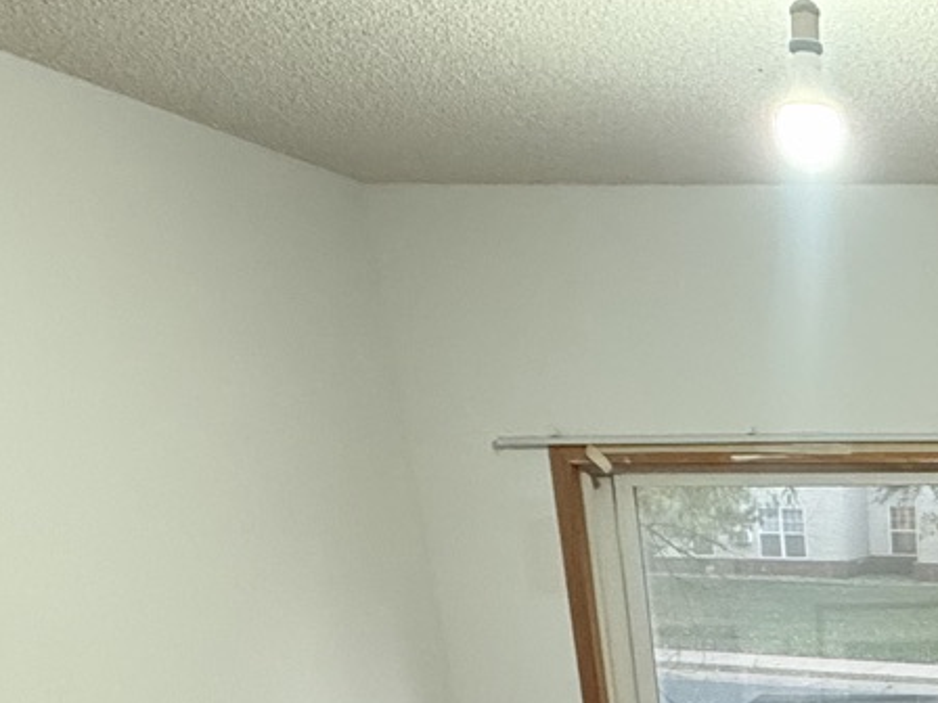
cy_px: 942
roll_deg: +0.3
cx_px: 1053
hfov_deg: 33.0
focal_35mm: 50
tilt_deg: -20.1
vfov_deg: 24.8
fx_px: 1355
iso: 500
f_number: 2.2
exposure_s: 1/60
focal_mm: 2.22
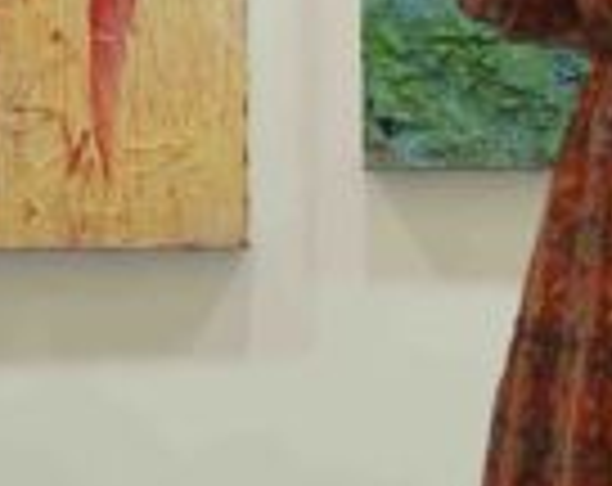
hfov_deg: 6.0
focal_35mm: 319
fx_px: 5761
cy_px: -486
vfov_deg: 4.8
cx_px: 734
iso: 160
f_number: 4
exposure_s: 1/200
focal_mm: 60
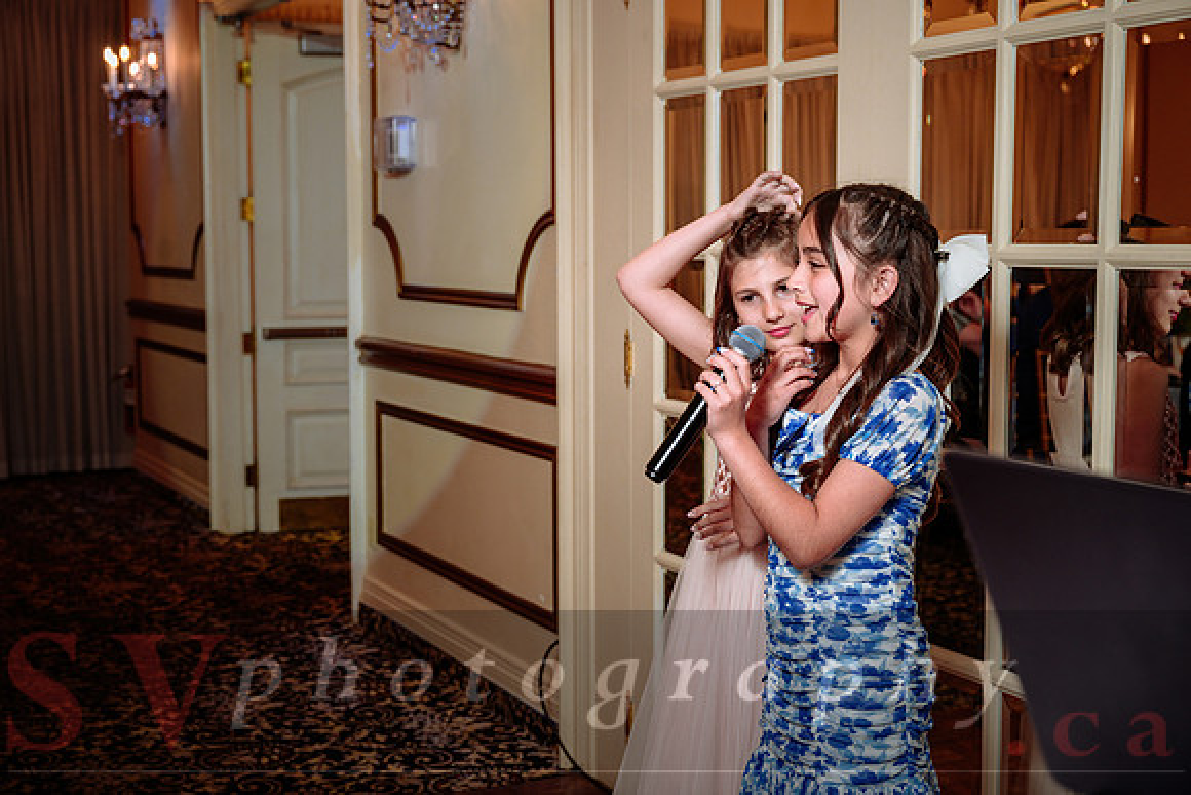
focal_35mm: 48
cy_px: 398
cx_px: 596
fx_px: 1588
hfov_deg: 41.1
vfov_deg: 28.1
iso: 500
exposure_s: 1/160
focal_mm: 48
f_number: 4.5
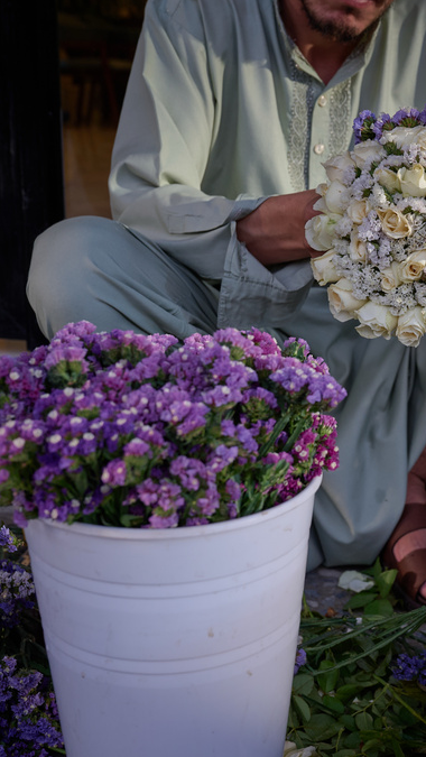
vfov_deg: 38.0
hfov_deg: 21.5
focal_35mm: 55
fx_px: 1100
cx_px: 376
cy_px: 381
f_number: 5.6
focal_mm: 34.5
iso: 200
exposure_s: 1/320
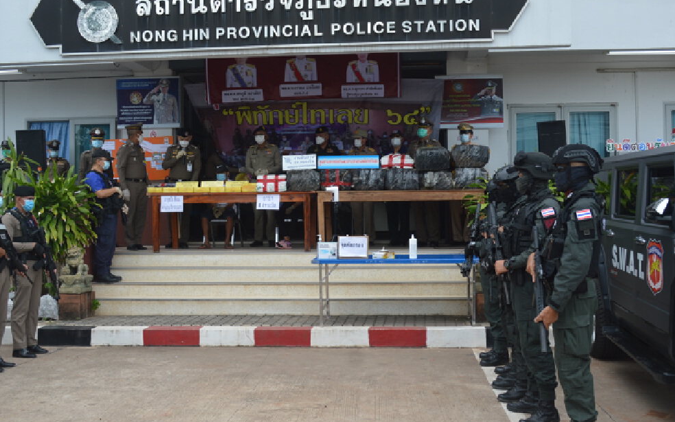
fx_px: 754
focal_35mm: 41
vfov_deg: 31.2
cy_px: 211
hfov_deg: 48.2
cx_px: 334
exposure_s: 1/160
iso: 100
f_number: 6.3
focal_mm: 22
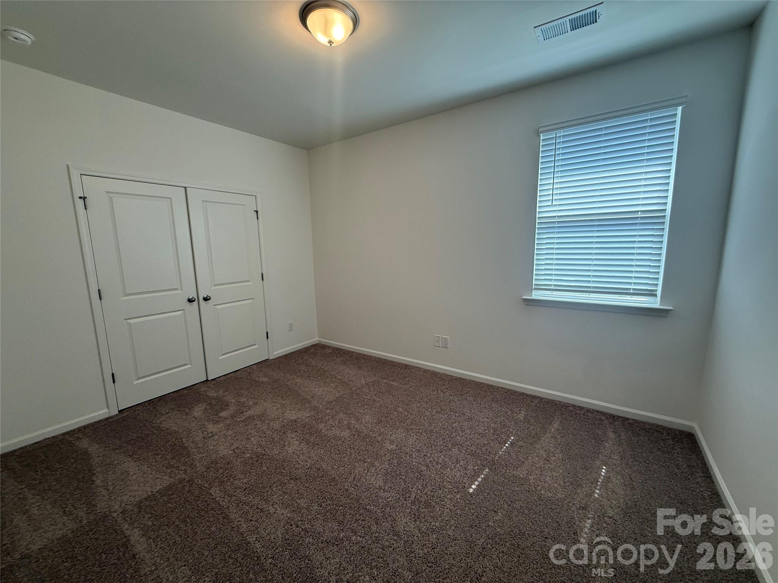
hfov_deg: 102.1
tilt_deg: -9.5
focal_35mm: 14
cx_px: 389
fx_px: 315
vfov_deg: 85.7
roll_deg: +0.2
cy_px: 292
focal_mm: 2.22
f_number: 2.2
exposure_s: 1/120
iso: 160
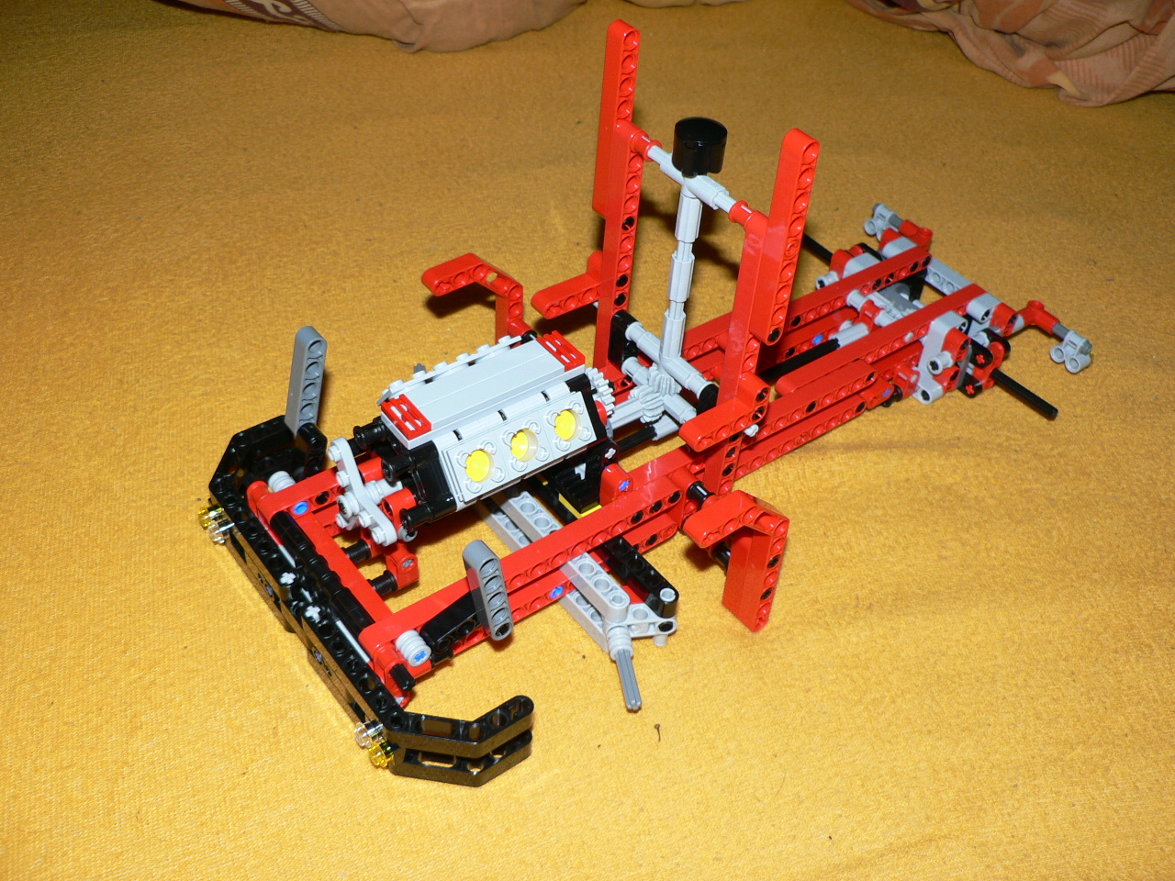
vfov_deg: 39.7
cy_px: 440
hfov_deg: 51.4
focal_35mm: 36
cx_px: 588
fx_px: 1222
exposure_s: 1/60
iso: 100
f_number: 2.8
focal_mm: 6
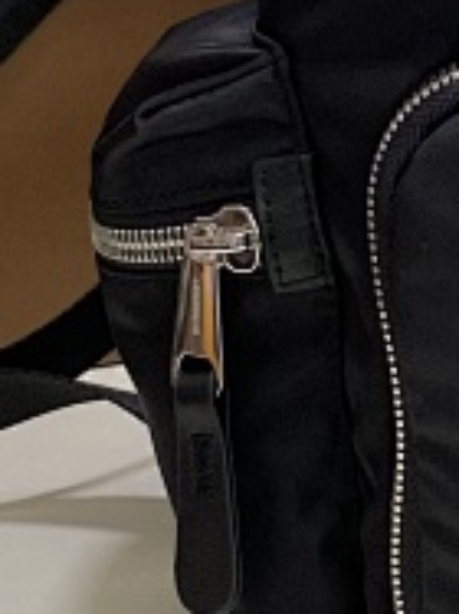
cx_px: 698
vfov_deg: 12.7
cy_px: -187
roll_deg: +4.5
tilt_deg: -5.1
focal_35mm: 150
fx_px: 2655
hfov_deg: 9.6
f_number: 1.8
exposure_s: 1/100
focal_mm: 4.25
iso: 80
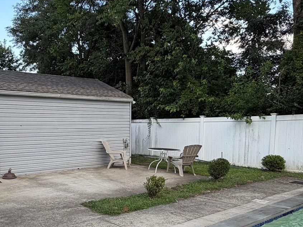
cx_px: 92
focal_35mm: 34
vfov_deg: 41.1
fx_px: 298
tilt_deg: -6.1
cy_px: 156
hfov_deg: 52.5
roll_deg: -0.1
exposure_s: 1/261
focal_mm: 2.22
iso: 50
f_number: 2.2
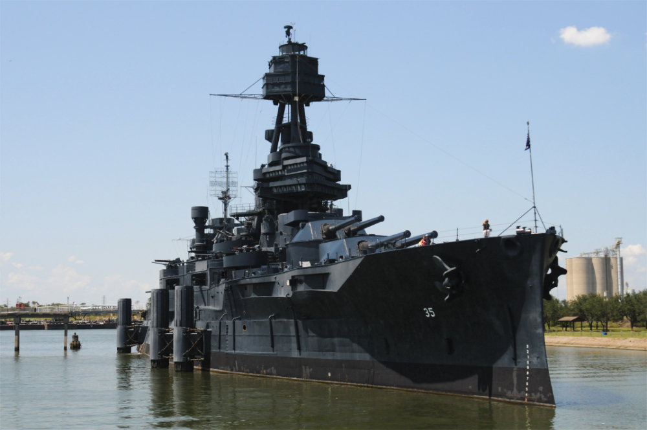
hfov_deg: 37.9
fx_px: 942
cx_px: 324
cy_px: 215
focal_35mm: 52
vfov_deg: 25.7
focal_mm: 35
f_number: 8
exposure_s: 1/2500
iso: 800
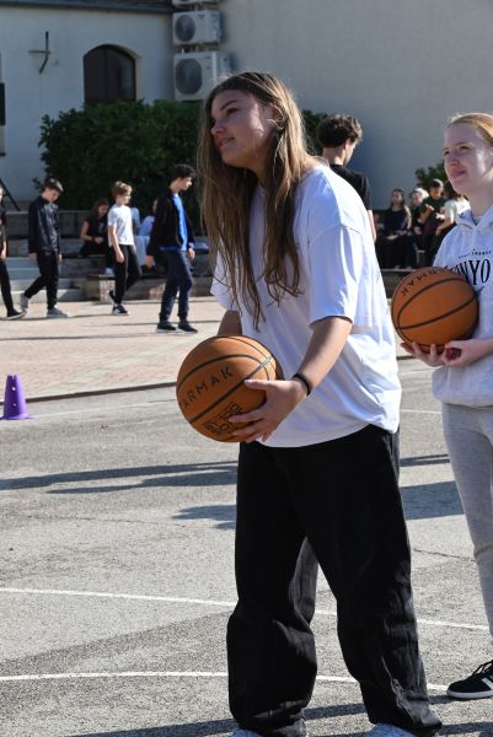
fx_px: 2009
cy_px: 368
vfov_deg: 20.8
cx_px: 246
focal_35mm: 98
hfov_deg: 14.0
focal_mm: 98
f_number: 14
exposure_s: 1/800
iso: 1600
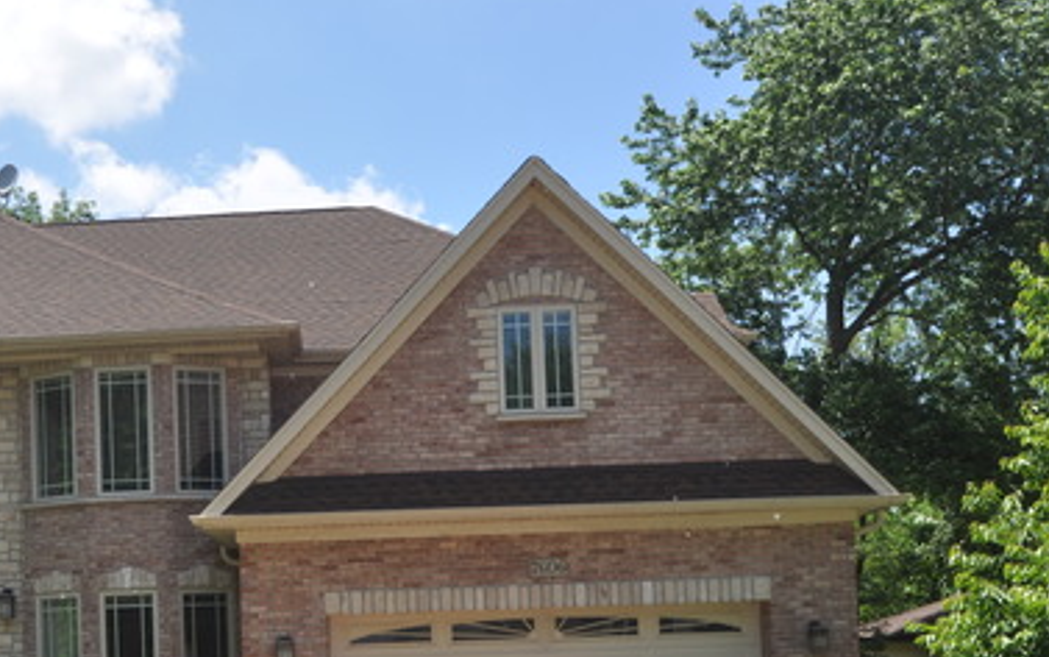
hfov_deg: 35.0
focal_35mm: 57
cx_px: 281
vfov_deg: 22.3
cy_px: 578
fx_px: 1630
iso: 200
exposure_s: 1/200
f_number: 11
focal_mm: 22
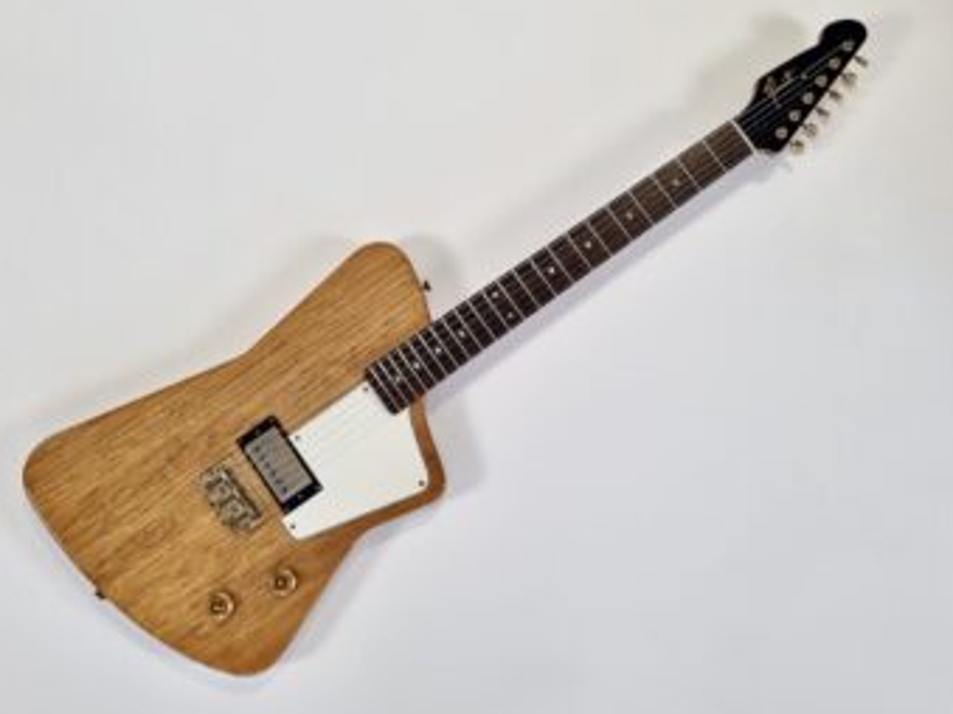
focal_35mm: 33
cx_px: 453
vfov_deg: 42.9
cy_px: 353
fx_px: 908
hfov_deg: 55.3
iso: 125
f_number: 1.8
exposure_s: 1/100
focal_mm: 5.4
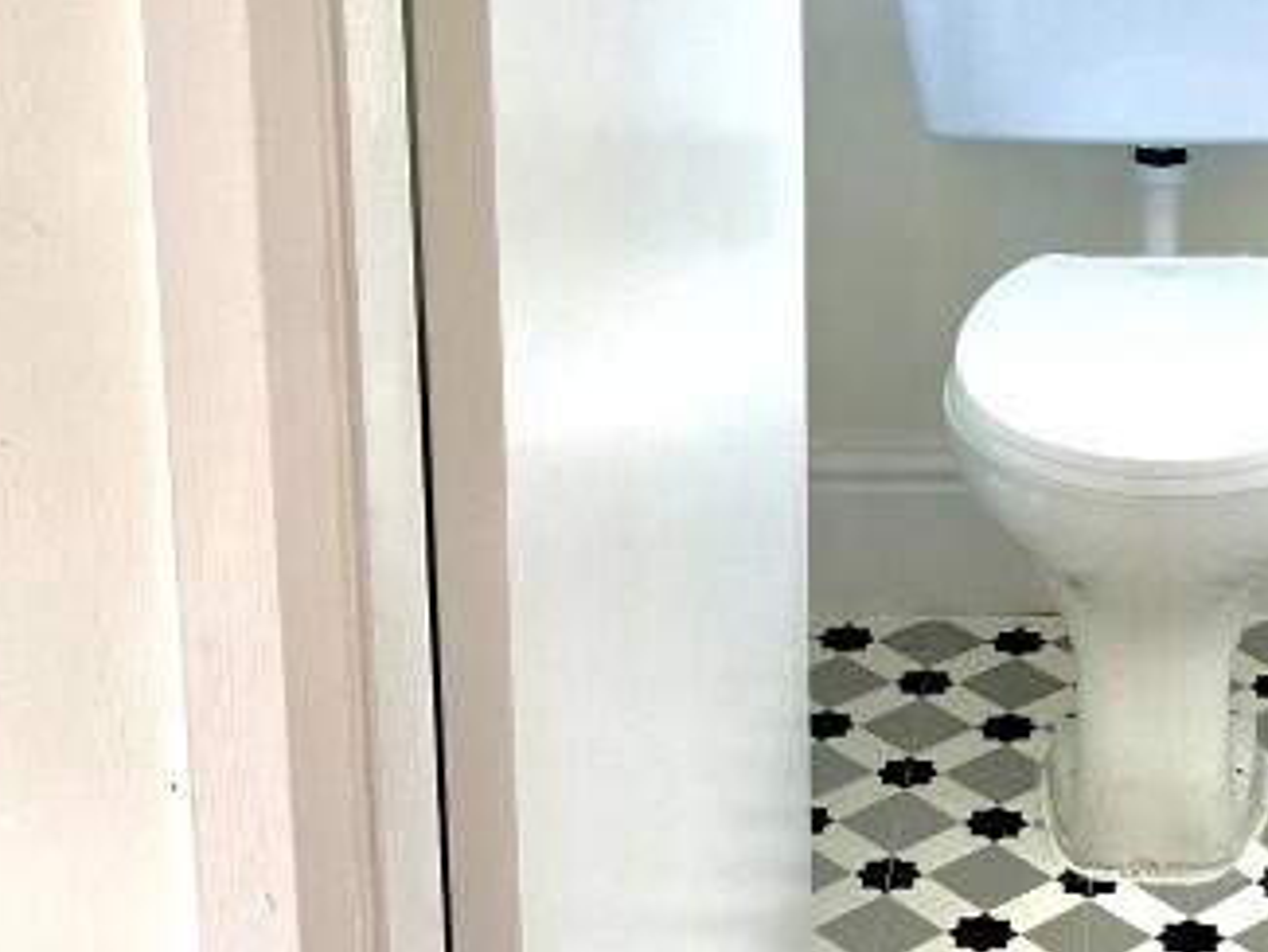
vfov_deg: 17.2
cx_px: 1186
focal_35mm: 82
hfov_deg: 23.1
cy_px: -168
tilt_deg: -12.9
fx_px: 3005
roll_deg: +0.0
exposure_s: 1/112
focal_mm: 5.7
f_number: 1.5
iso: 32
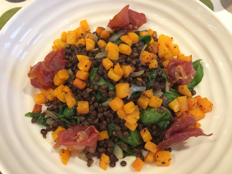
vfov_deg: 48.2
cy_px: 87
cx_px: 116
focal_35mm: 29
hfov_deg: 61.7
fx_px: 194
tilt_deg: -67.5
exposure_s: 1/33
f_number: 2.2
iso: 320
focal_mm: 4.15
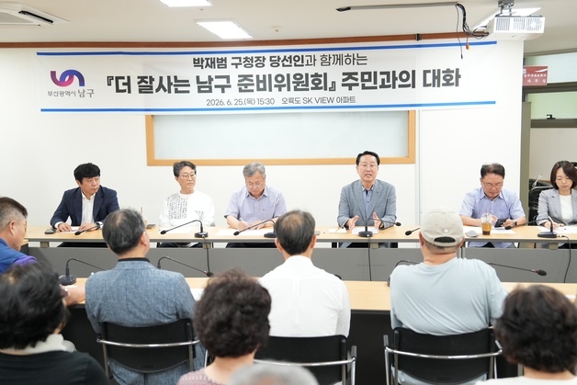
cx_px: 288
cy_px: 192
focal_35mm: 44
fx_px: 705
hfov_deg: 44.5
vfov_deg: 30.5
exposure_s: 1/320
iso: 2500
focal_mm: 44
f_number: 3.5
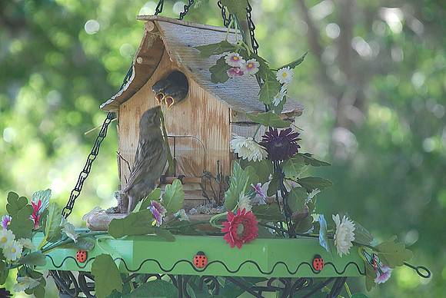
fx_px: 2511
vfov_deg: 6.8
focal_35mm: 202
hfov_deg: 10.1
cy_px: 149
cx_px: 223
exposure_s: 1/100
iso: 400
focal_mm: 135
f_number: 5.6
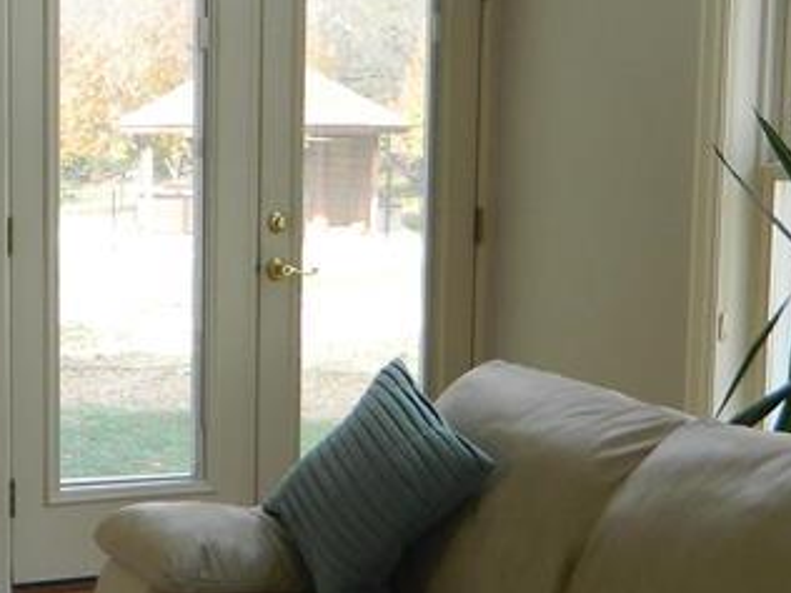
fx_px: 1851
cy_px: 338
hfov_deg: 23.3
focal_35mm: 81
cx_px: 40
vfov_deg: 18.2
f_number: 3.1
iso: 80
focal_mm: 4.5
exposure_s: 1/80
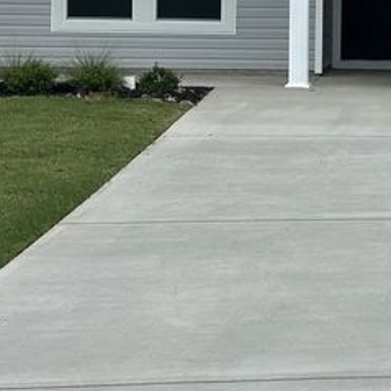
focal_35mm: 91
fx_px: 1163
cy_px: 25
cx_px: 388
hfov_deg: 18.6
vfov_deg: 18.7
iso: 80
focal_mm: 6.86
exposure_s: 1/4545
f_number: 1.78
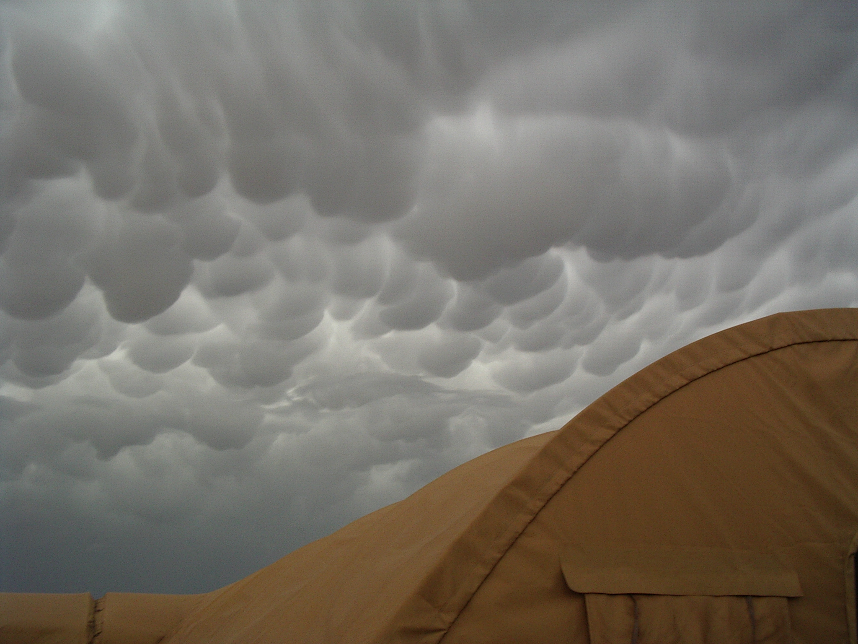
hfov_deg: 49.0
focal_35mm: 38
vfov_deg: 37.7
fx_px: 942
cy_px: 322
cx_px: 429
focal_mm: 5.8
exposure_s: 1/60
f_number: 4.8
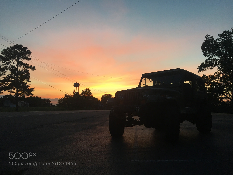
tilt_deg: +6.2
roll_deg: -0.9
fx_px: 195
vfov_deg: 48.2
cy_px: 88
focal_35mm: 29
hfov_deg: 61.7
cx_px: 116
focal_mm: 4.15
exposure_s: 1/30
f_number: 2.2
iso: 40
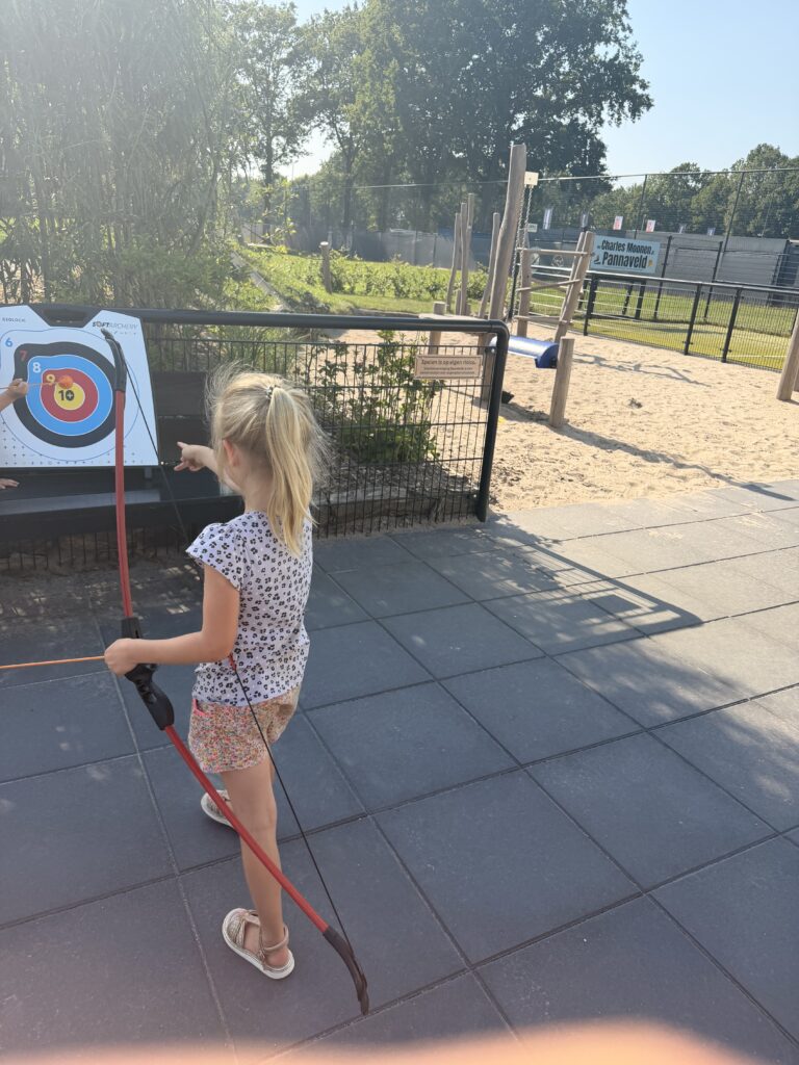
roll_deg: -4.5
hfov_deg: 56.8
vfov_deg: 71.6
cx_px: 400
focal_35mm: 24
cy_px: 532
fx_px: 739
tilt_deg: -20.5
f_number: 1.78
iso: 100
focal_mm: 6.76
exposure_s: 1/2445
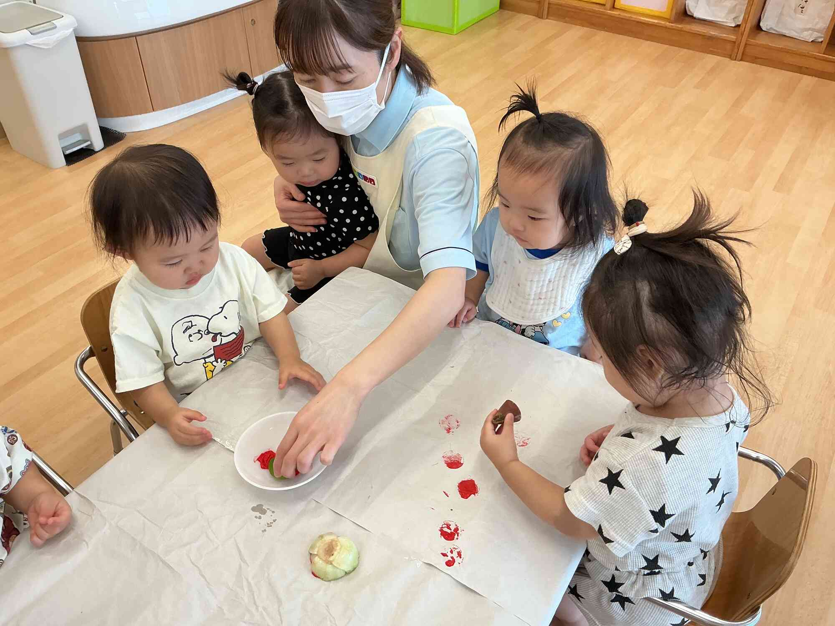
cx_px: 418
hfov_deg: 61.7
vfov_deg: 48.2
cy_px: 313
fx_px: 700
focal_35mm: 29
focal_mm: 3
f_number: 1.8
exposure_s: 1/120
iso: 50
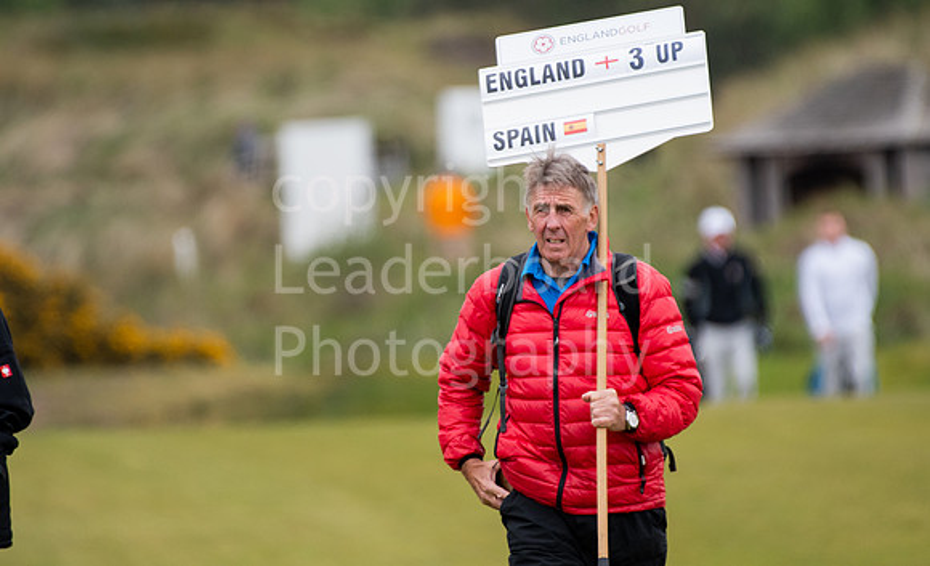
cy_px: 245
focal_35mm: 797
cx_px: 468
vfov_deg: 1.6
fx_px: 20041
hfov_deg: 2.7
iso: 800
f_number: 5.6
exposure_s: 1/1250
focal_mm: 500
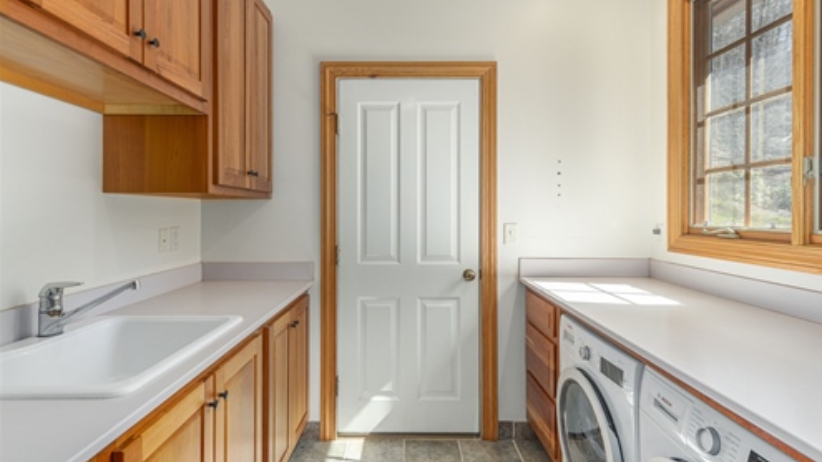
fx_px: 392
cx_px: 413
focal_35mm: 18
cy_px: 216
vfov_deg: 60.9
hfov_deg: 92.7
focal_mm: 17
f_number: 7.1
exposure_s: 1/160
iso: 320
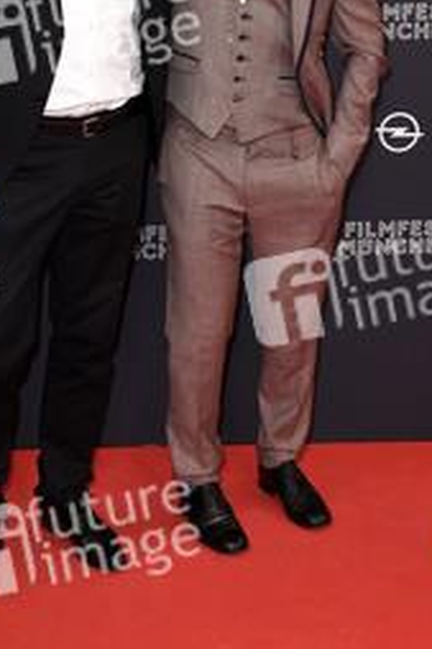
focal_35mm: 64
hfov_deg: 21.2
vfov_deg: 31.0
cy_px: 158
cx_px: 143
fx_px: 1150
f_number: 6.3
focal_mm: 27
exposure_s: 1/125
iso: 640
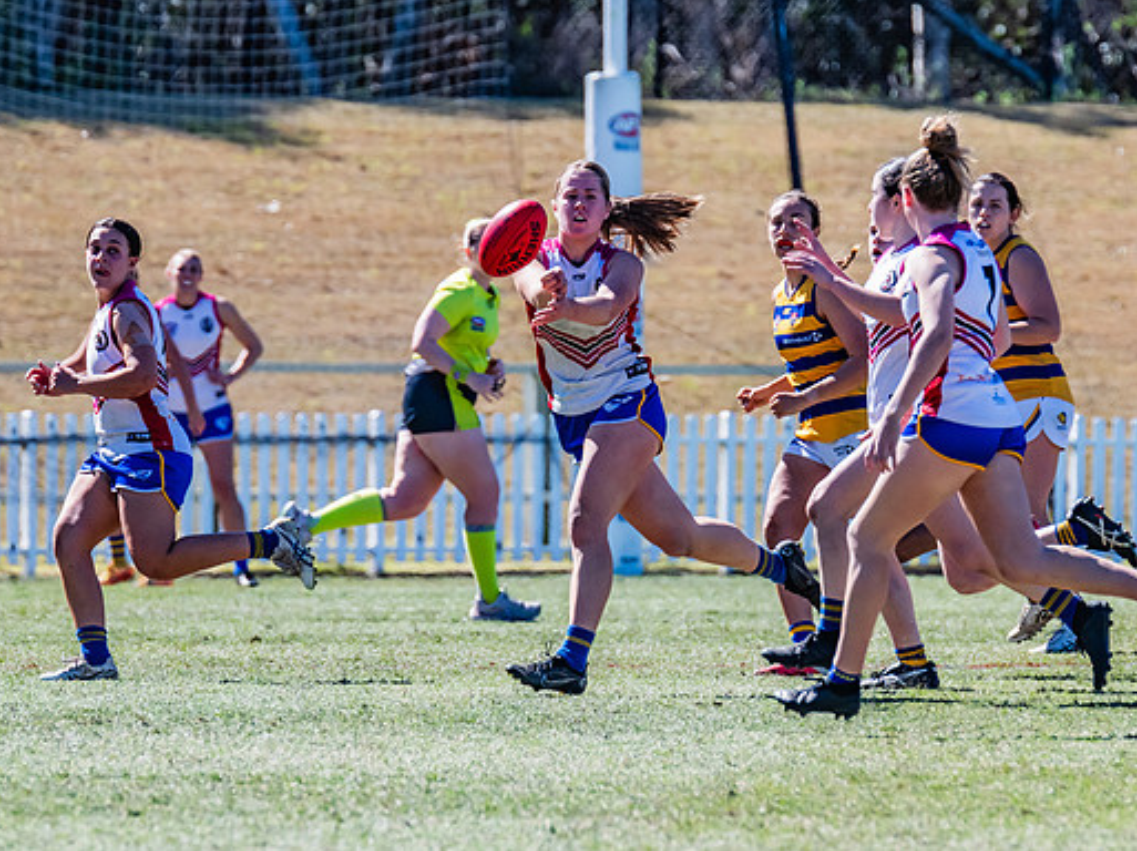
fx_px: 22057
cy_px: 412
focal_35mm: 672
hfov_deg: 3.0
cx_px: 533
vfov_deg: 2.2
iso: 800
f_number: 8
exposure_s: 1/1600
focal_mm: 420
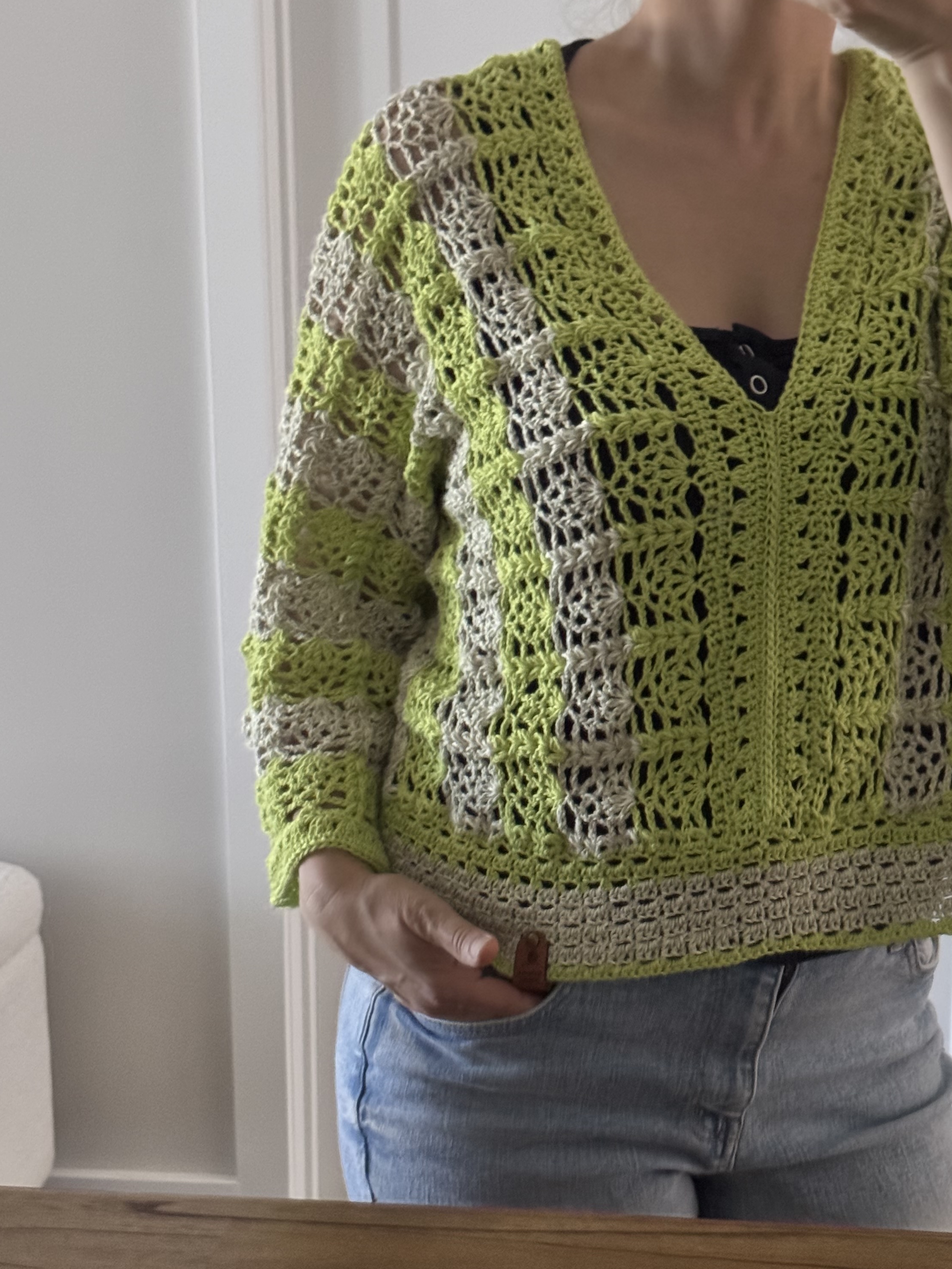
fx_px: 2383
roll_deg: +3.0
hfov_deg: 22.6
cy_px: 821
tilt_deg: -33.7
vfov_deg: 29.7
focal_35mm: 65
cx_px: 572
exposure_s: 1/23
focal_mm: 6.76
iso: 800
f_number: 1.78
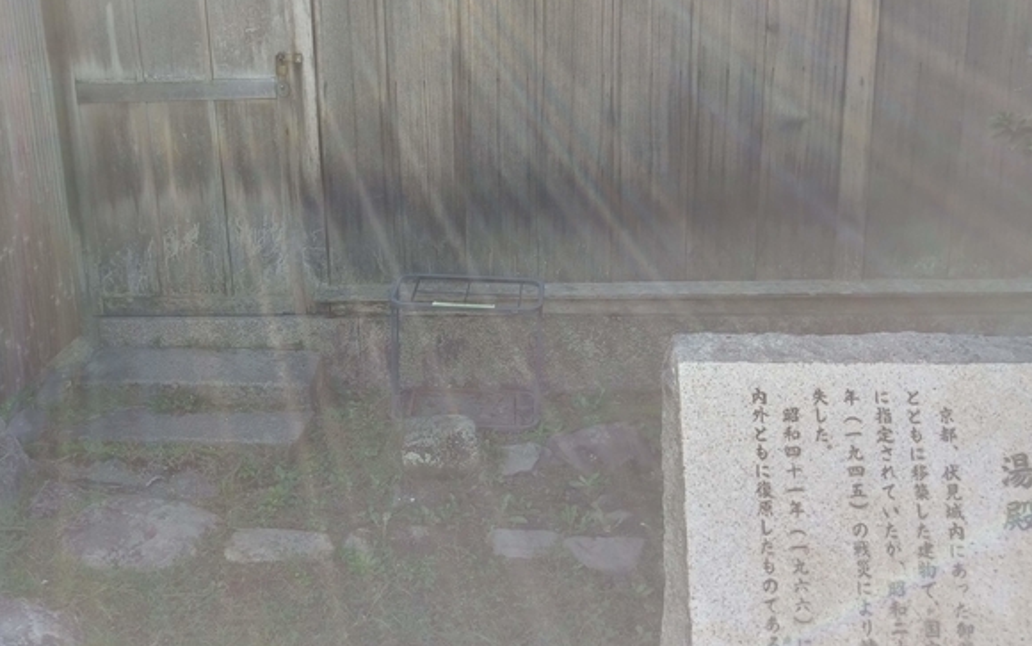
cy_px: 226
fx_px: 1069
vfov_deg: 33.4
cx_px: 395
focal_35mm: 38
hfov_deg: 51.1
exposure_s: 1/246
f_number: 1.8
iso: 100
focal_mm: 4.58
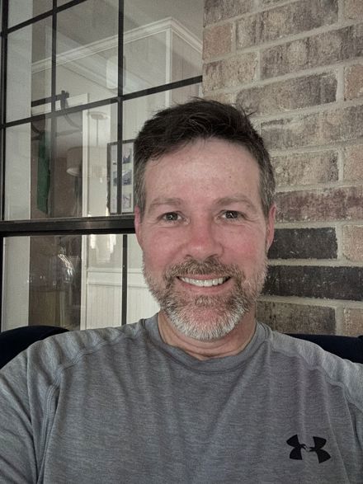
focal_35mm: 30
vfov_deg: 60.0
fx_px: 420
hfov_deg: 46.8
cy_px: 242
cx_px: 182
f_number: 1.9
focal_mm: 2.69
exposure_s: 1/15
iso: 1000
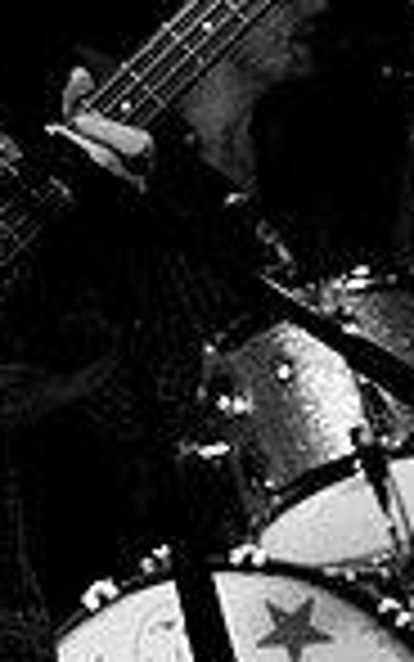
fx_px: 5230
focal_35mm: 290
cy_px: 142
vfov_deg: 7.2
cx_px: 378
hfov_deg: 4.5
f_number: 3.8
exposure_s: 1/80
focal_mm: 48
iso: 1600
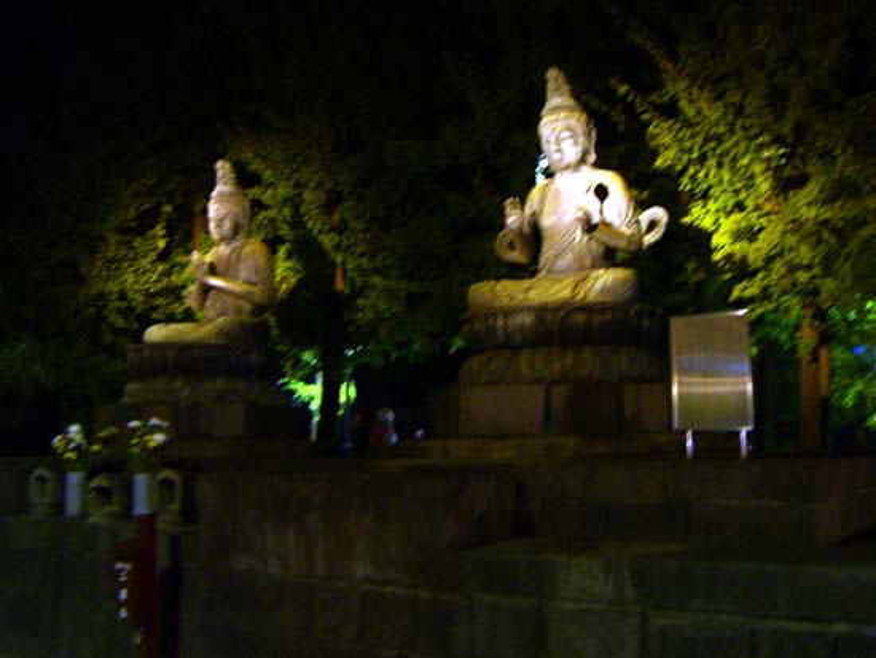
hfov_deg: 49.0
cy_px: 329
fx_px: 962
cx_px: 438
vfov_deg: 37.7
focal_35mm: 38
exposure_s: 1/8
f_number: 2.7
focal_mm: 6.2
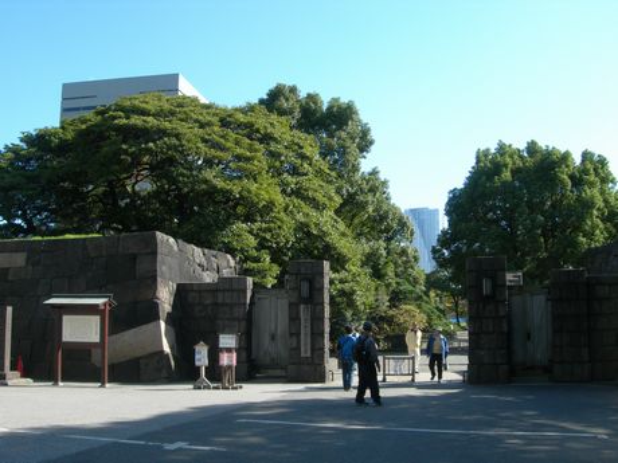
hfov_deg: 49.0
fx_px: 678
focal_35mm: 38
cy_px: 232
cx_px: 309
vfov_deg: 37.7
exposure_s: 1/178
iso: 50
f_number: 4.8
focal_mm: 7.8
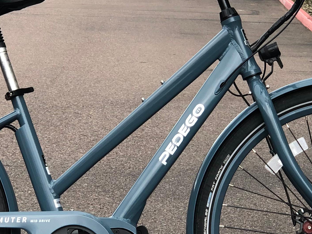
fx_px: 1334
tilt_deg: -3.5
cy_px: 87
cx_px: 124
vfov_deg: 10.0
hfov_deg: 13.3
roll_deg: -0.5
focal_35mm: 148
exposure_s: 1/120
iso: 25
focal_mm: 6
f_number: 2.4
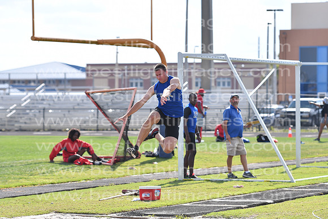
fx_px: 1640
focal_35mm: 180
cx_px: 164
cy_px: 110
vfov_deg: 7.6
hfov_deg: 11.4
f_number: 4
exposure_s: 1/2000
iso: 200
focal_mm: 120
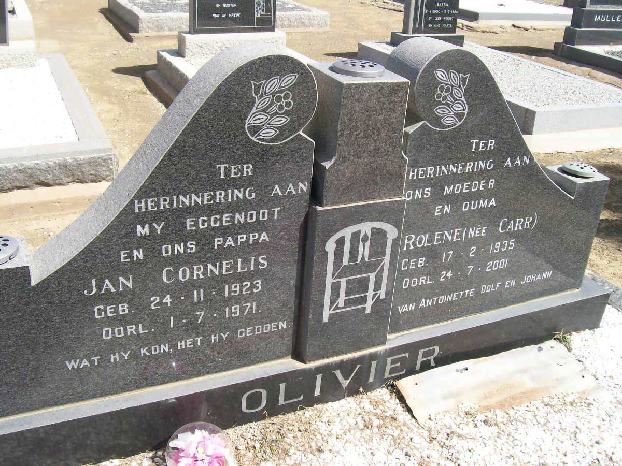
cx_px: 311
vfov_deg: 39.7
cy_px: 233
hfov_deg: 51.4
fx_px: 647
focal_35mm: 36
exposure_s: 1/434
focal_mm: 6
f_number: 4.8
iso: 80
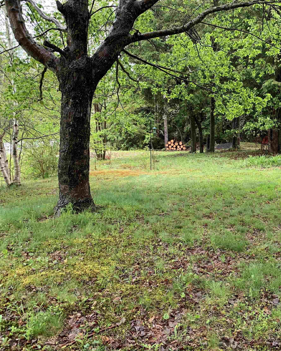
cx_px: 232
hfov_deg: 40.2
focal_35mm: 35
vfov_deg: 51.5
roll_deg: -1.8
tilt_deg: -5.3
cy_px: 172
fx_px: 364
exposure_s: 1/121
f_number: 1.8
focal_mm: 4.25
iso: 80
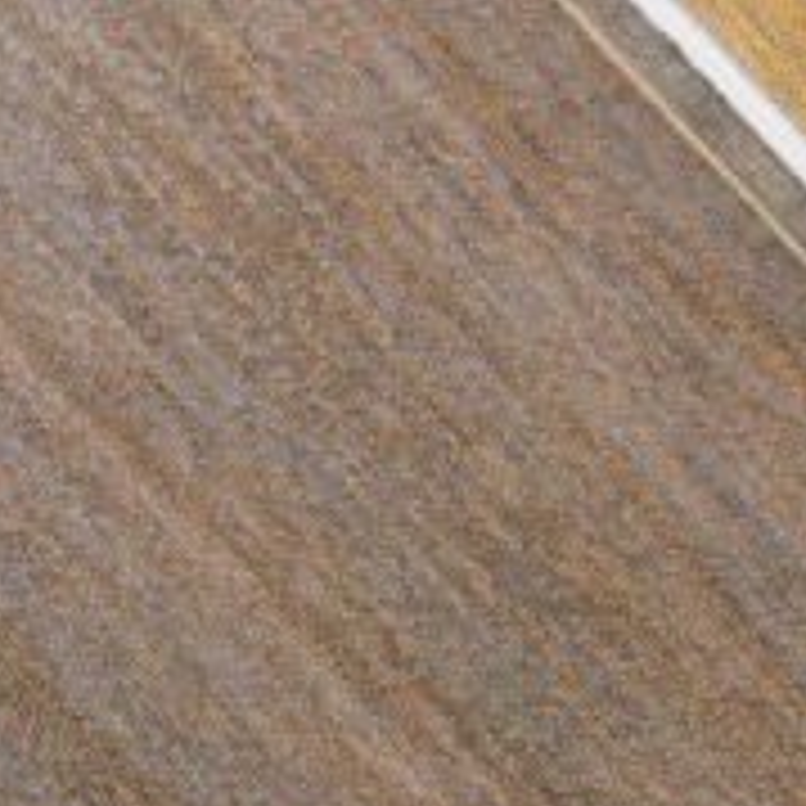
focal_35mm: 117
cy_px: 1076
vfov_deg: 14.2
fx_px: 3082
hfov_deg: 14.1
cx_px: -342
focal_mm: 7.8
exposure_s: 1/50
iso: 80
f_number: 3.2
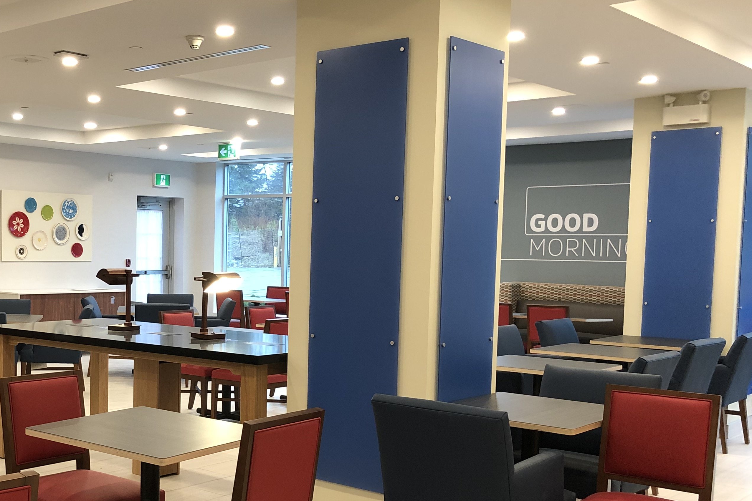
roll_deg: +0.1
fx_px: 961
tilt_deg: -5.3
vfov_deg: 29.1
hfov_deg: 41.1
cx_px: 161
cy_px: 329
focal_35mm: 46
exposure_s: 1/24
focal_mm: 3.99
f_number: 1.8
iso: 40
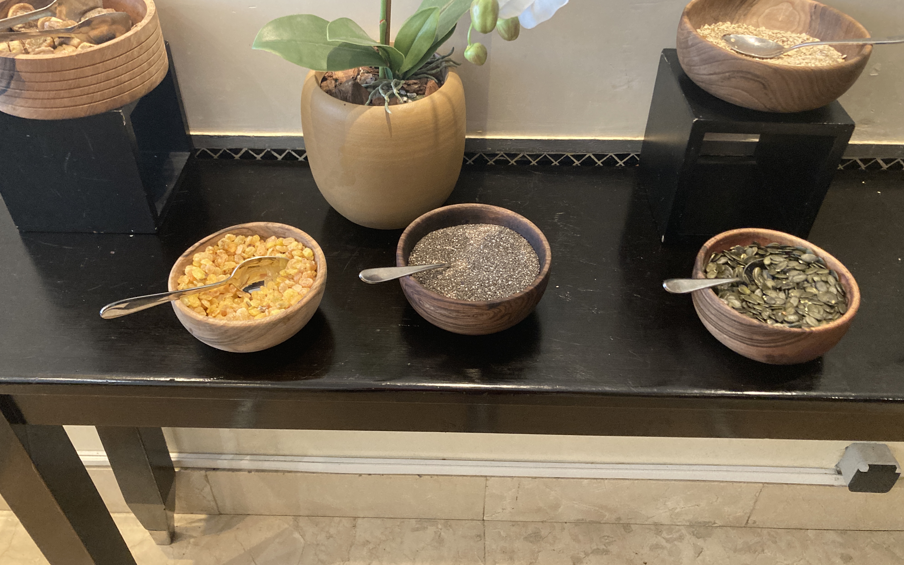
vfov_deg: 41.7
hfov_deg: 62.9
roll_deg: -0.4
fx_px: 739
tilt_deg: -39.4
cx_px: 448
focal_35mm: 30
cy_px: 231
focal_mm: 3.99
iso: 320
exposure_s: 1/50
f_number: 1.8
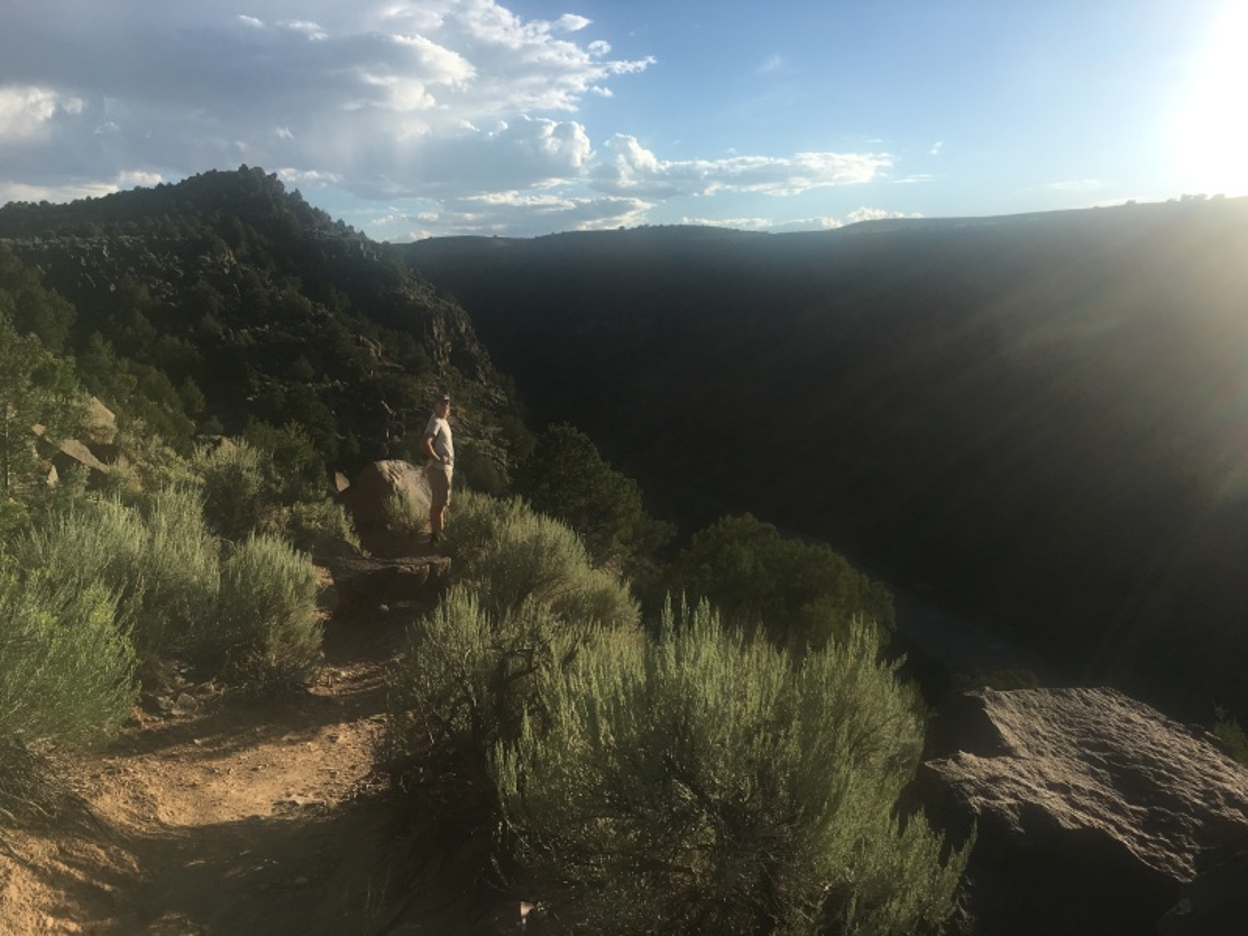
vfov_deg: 48.2
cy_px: 468
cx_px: 624
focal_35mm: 29
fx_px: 1046
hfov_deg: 61.7
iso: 25
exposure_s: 1/1399
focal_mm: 4.15
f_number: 2.2
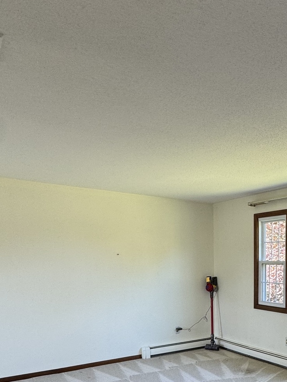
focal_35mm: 33
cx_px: 256
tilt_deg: -6.5
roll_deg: +0.8
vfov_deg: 52.1
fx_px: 365
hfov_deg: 39.9
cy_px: 301
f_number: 2.2
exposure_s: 1/99
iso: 125
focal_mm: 2.22
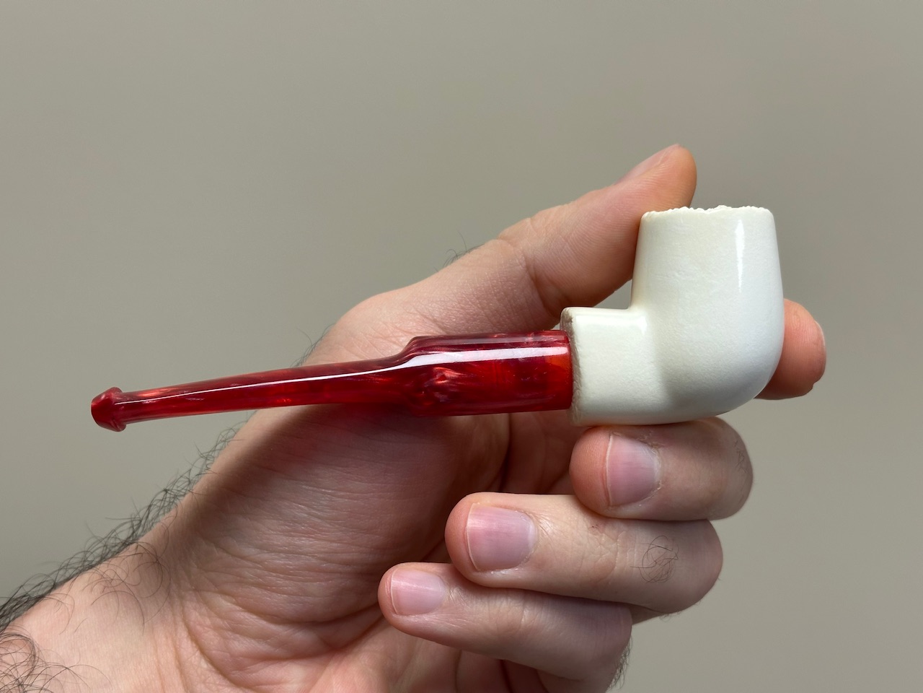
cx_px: 462
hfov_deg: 39.7
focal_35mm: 48
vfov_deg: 30.3
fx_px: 1280
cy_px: 346
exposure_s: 1/121
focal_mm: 6.86
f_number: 1.78
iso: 80
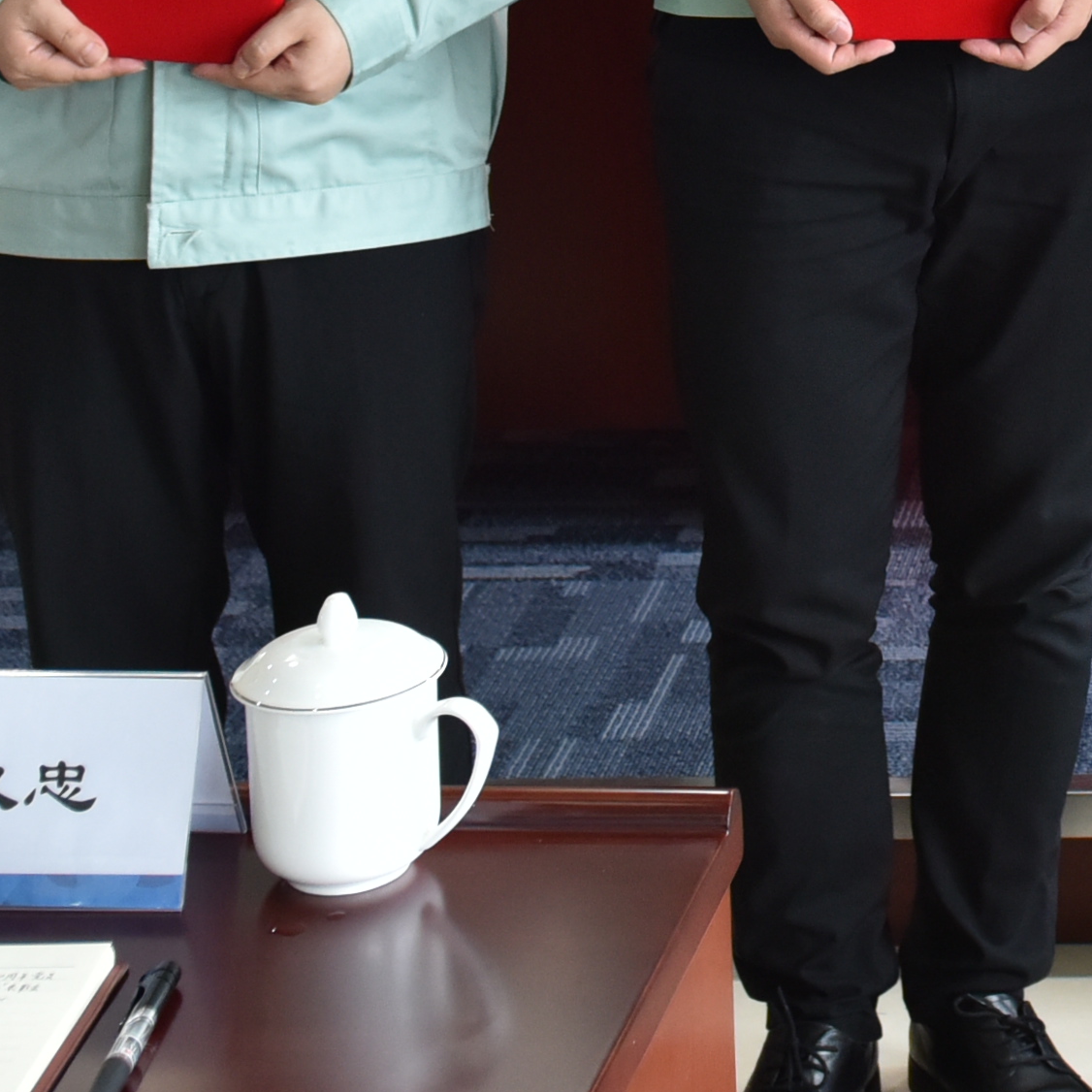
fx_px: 3569
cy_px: -400
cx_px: 1459
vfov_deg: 16.3
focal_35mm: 100
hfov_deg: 16.4
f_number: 5.6
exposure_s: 1/125
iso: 1000
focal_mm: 24
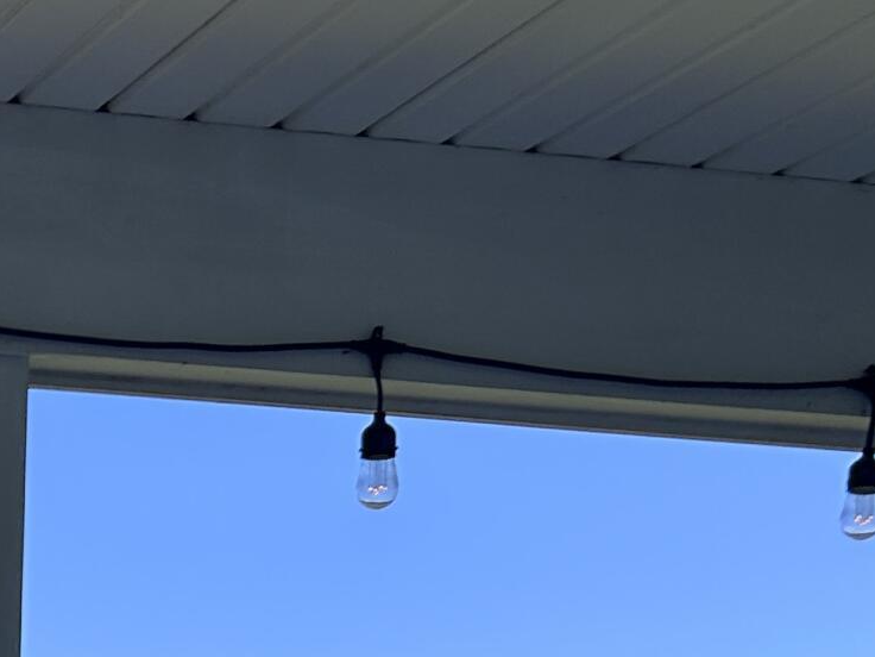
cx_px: -597
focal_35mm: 106
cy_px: 1091
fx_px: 2679
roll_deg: -1.2
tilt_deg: +0.9
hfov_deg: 16.2
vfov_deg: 12.9
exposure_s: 1/3165
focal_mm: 5.7
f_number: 1.5
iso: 50
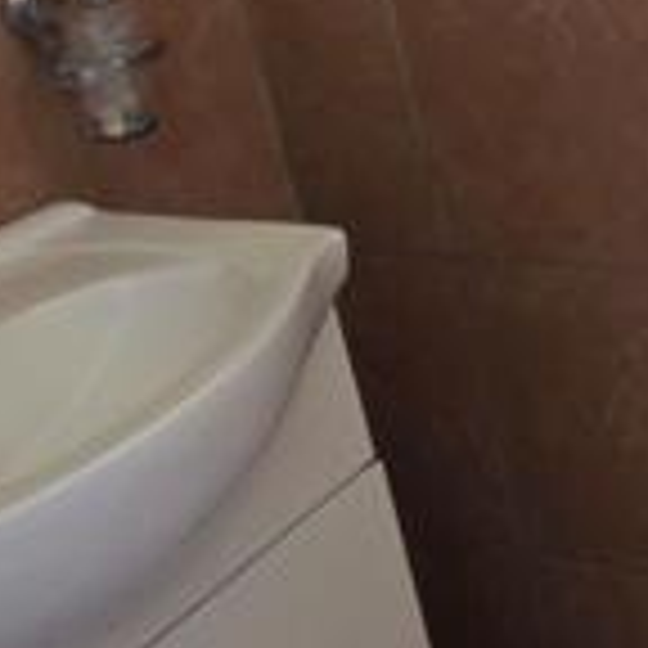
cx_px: 756
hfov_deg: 24.6
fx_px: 1355
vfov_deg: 26.2
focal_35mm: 64
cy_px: 94
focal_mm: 2.2
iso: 500
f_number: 1.9
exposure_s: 1/50.3
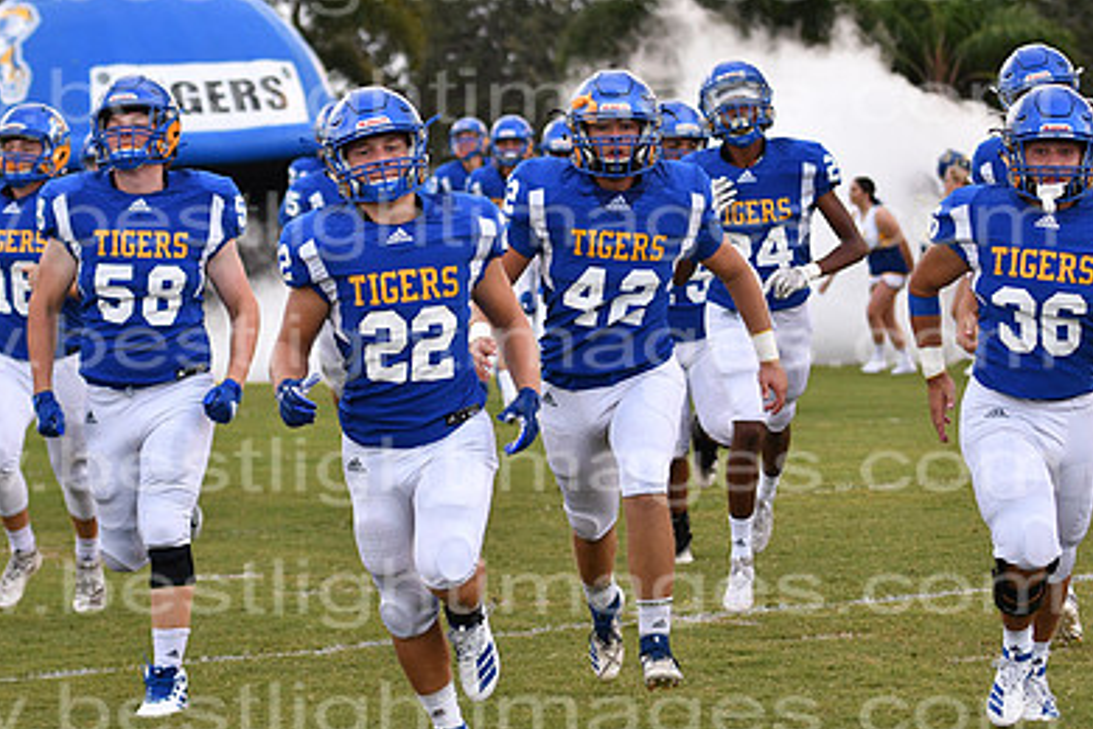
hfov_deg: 13.2
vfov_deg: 8.8
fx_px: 4736
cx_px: 426
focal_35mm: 156
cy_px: 287
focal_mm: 70
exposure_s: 1/1000
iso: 800
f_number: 3.2
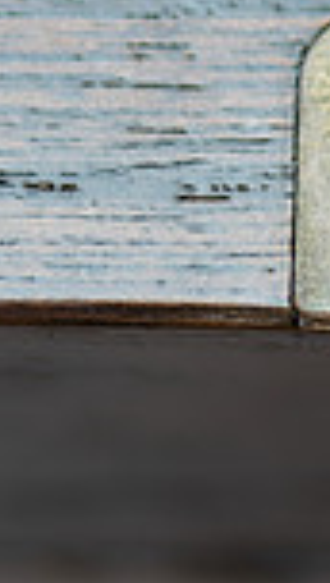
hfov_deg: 1.9
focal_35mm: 628
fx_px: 9726
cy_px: -6
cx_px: 921
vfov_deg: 3.4
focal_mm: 105
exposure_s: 1/125
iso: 125
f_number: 3.2
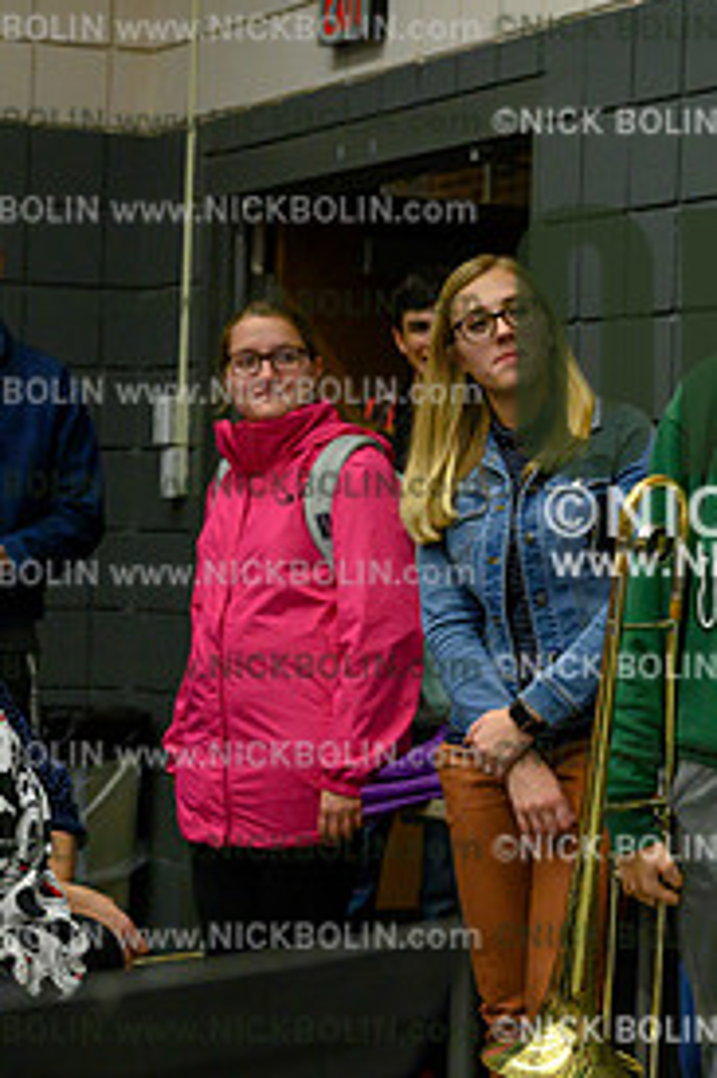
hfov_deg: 11.8
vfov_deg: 17.9
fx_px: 3410
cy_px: 394
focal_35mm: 114
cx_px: 791
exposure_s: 1/400
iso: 4000
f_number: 4
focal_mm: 54
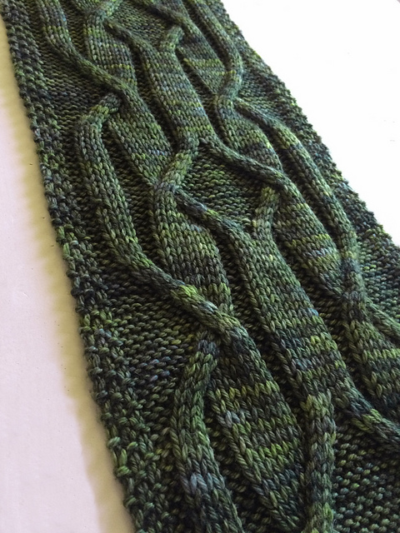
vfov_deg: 61.7
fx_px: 447
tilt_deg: -50.4
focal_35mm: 29
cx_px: 200
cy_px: 266
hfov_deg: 48.2
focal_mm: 4.15
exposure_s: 1/30
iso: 250
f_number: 2.2
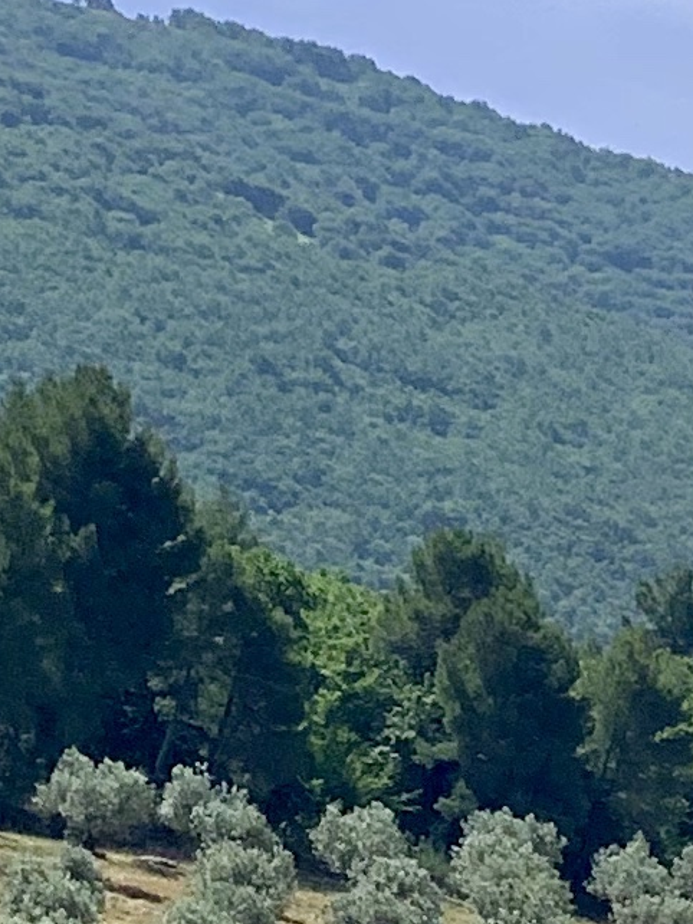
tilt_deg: +2.5
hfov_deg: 4.4
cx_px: 1735
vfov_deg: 5.9
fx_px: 8705
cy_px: 1926
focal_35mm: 326
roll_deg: +2.1
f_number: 2.4
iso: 16
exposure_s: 1/1295
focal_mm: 6
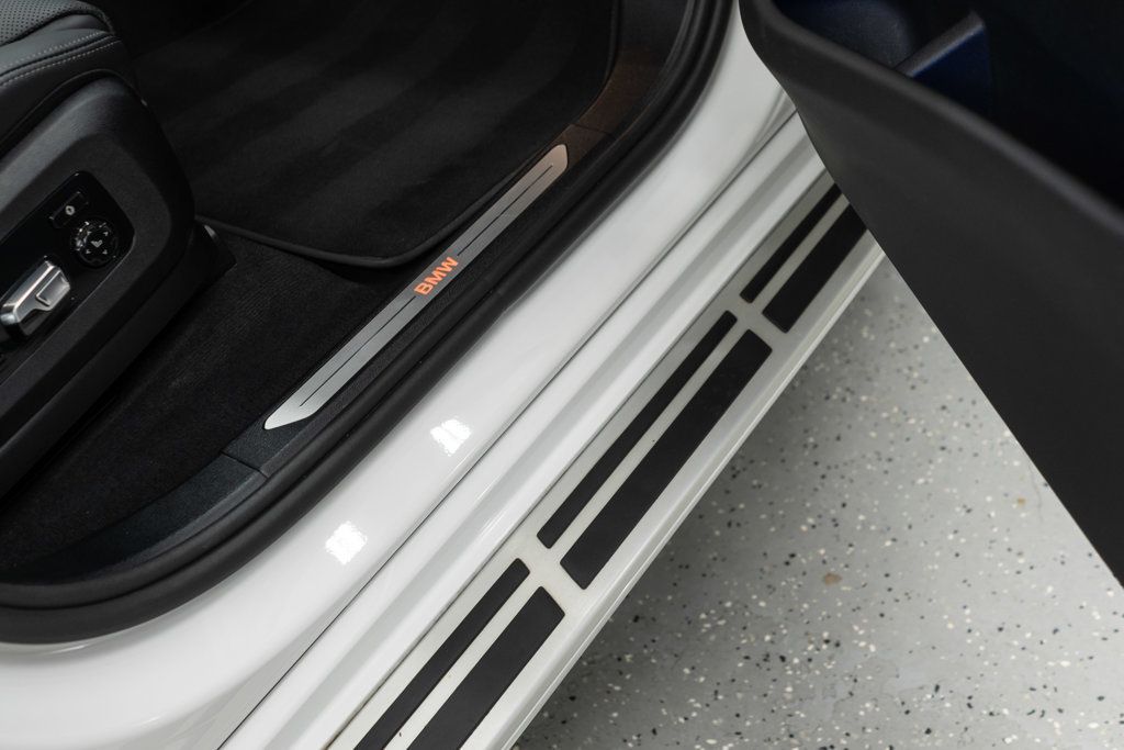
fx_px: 1311
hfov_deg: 46.4
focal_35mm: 42
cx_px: 562
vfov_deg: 31.9
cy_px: 375
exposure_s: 1/50
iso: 500
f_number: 3.2
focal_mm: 28
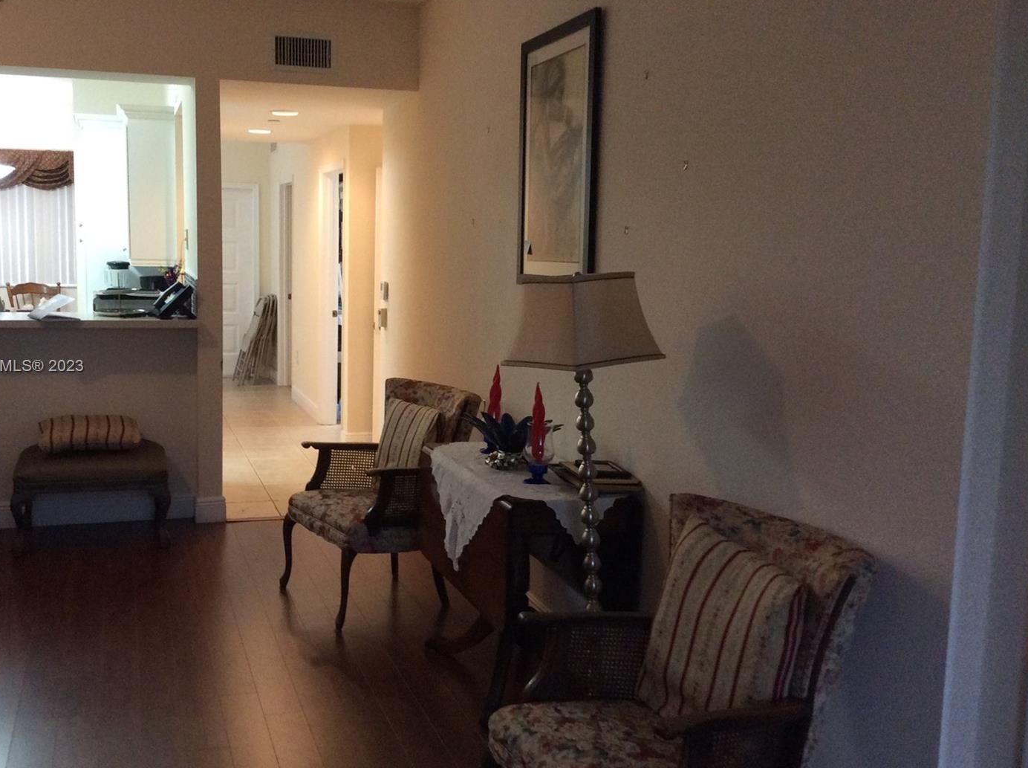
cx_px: 440
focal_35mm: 37
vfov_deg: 38.5
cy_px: 367
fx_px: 1097
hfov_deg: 50.1
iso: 160
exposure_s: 1/24
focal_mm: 3.3
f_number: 2.4
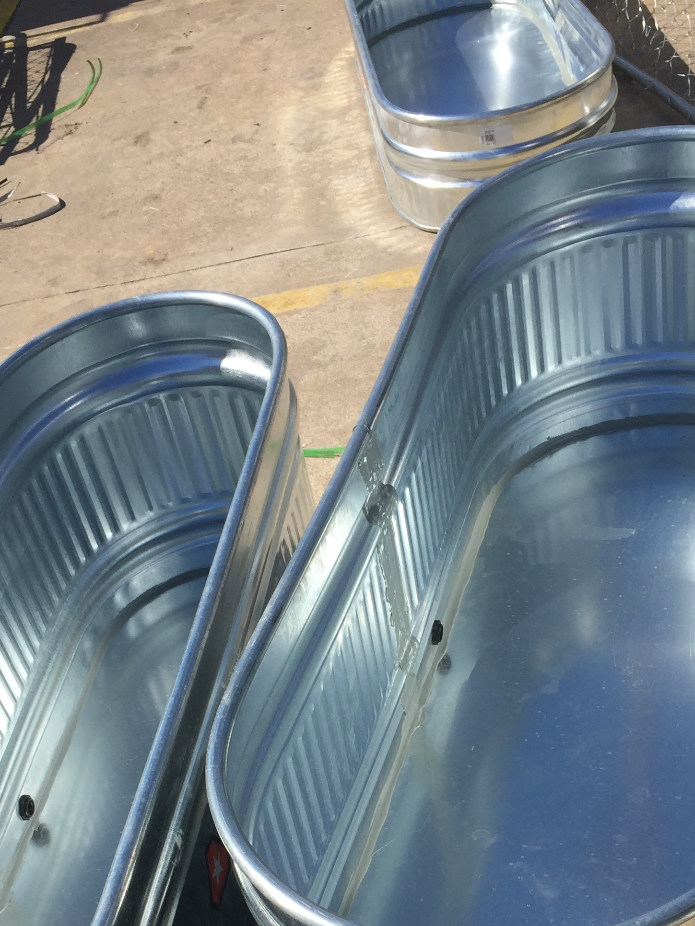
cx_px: 323
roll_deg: +18.2
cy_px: 773
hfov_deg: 29.7
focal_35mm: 49
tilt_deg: -44.1
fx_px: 1312
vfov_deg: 37.2
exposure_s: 1/2198
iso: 32
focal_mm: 4.15
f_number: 2.2
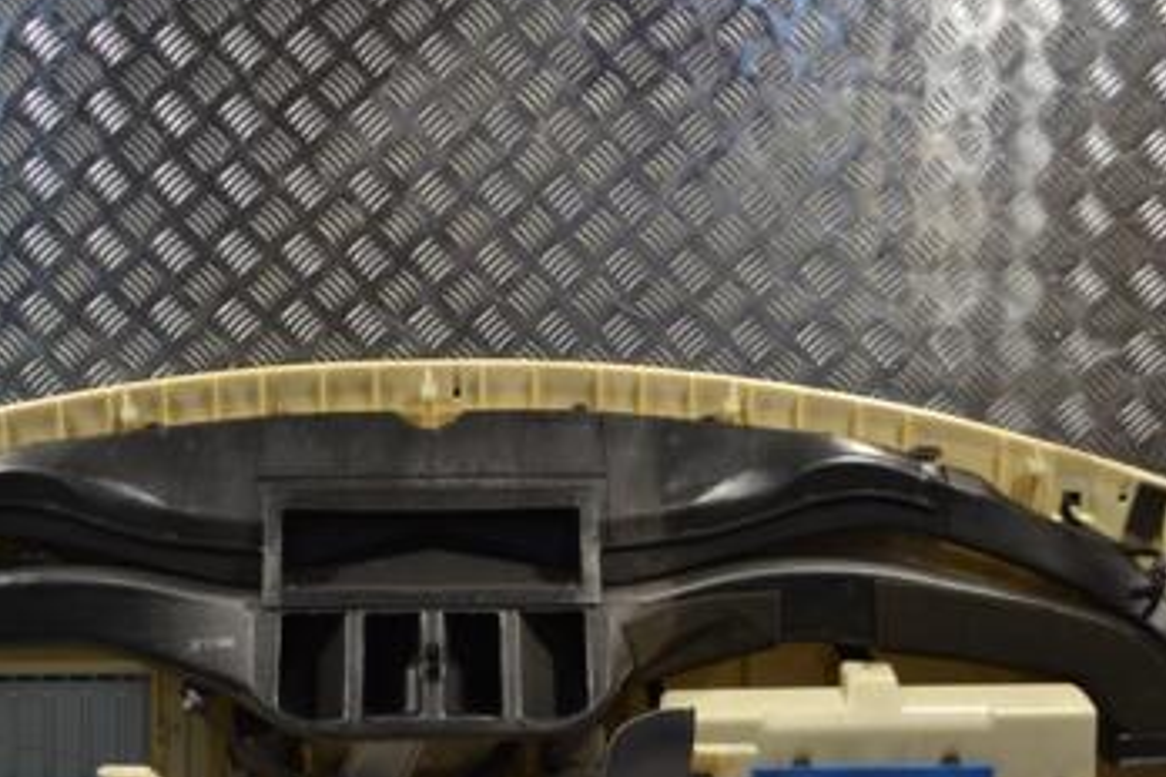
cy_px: 509
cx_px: 405
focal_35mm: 62
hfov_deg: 32.2
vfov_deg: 21.8
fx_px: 2008
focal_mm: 24
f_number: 4
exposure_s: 1/50
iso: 100
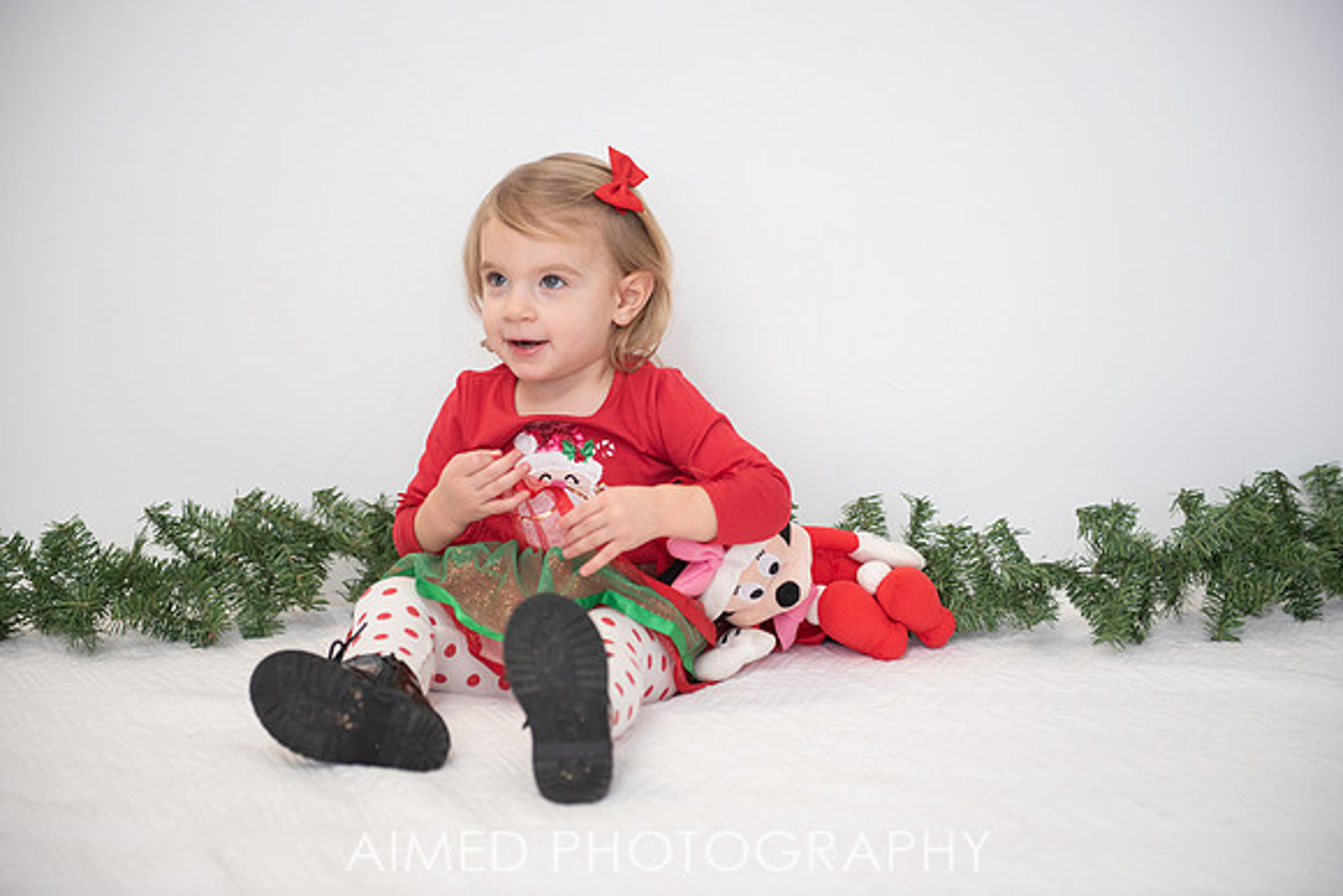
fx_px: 2612
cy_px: 448
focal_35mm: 70
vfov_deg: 19.5
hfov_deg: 28.8
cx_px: 672
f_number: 2.8
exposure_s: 1/200
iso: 500
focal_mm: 70
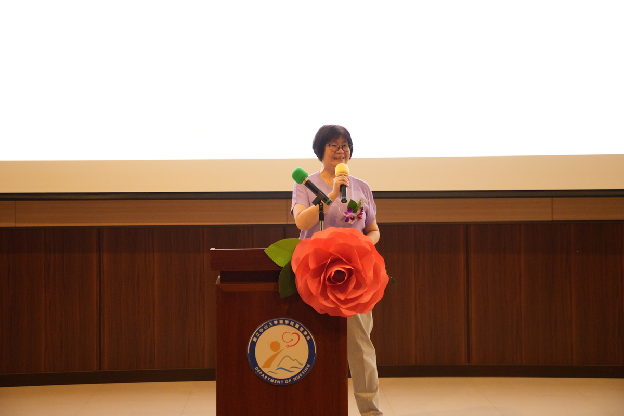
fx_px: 1213
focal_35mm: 70
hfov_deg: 28.8
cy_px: 208
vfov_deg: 19.5
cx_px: 312
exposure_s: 1/125
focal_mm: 70
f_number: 2.8
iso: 6400
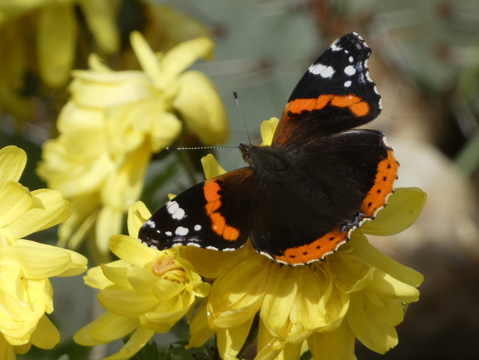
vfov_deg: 2.9
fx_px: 7127
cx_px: 240
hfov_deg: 3.8
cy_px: 180
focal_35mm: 515
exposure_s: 1/160
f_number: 5.6
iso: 80
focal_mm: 92.3
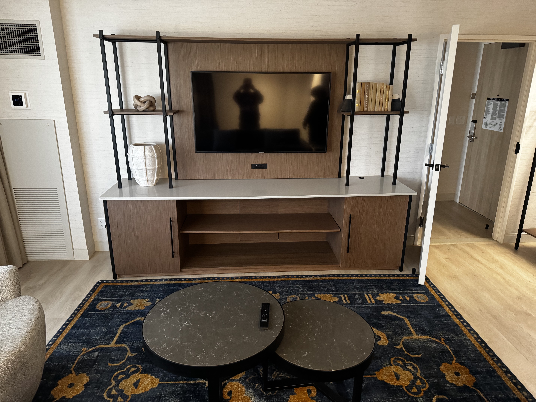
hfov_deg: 71.6
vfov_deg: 56.8
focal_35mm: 24
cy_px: 201
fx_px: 372
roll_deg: -0.3
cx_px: 268
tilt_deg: -17.9
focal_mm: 6.76
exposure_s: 1/40
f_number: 1.78
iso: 1000
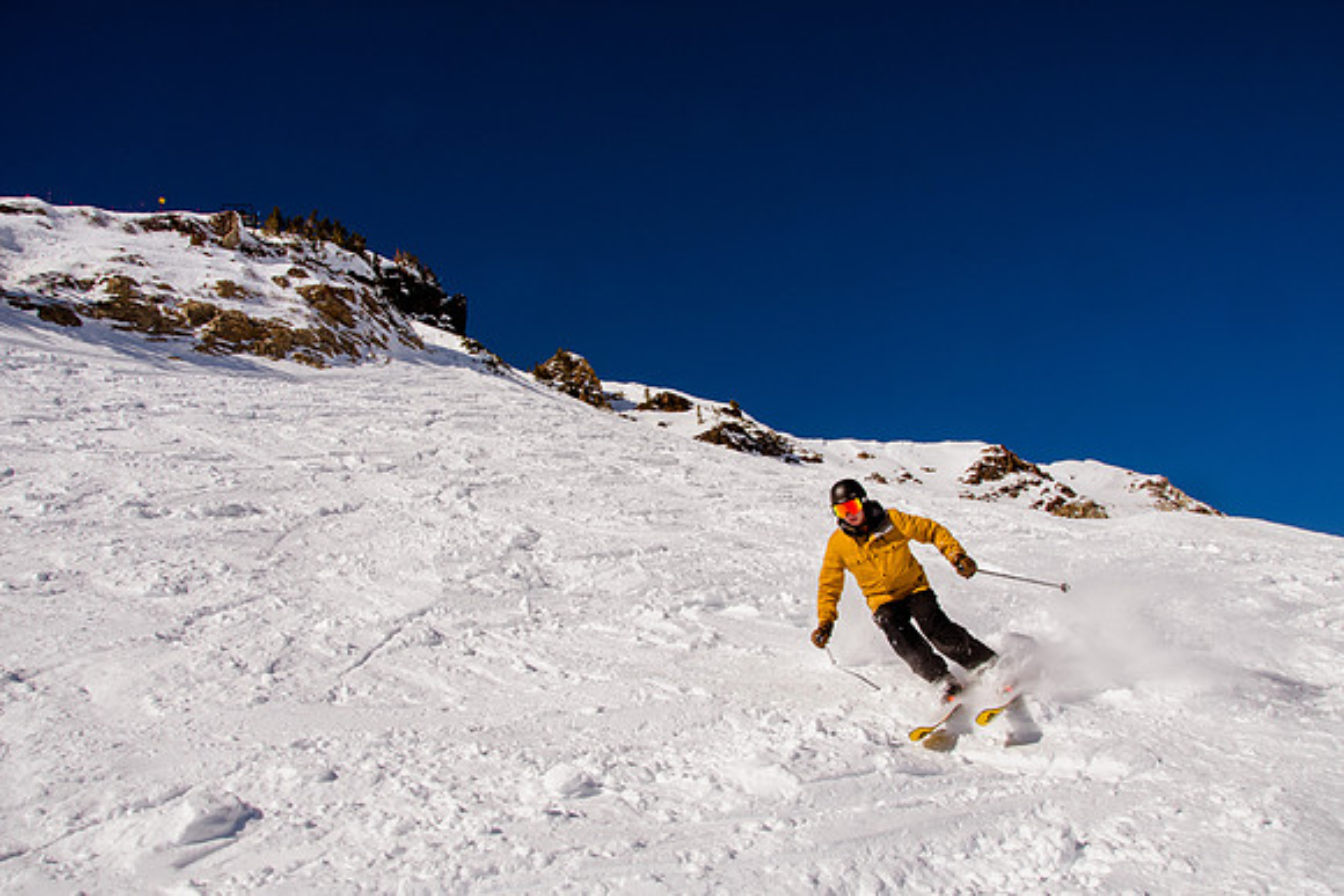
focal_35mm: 27
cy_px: 448
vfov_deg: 48.0
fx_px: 1008
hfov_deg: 67.4
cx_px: 672
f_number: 16
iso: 400
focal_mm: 18
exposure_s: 1/640
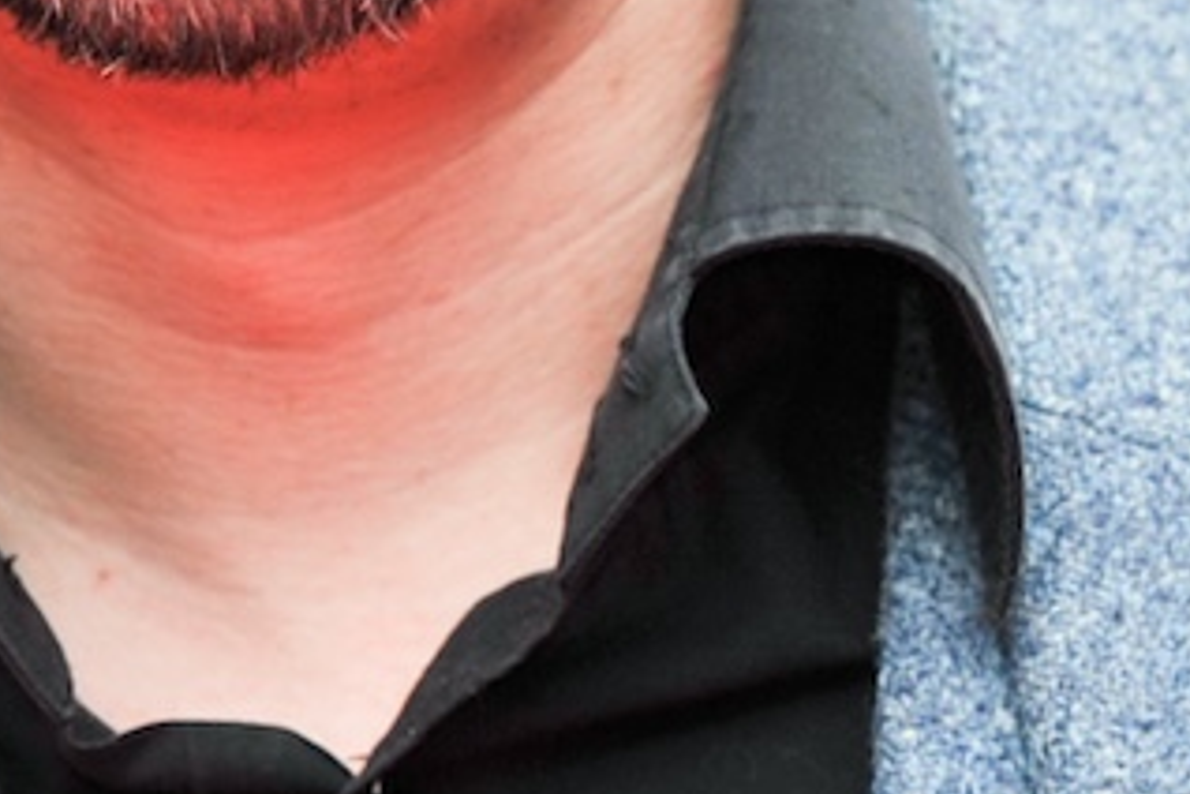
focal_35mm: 1038
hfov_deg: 2.0
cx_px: 756
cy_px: -552
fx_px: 34309
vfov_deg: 1.3
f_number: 4
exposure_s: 1/160
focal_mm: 165
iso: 250
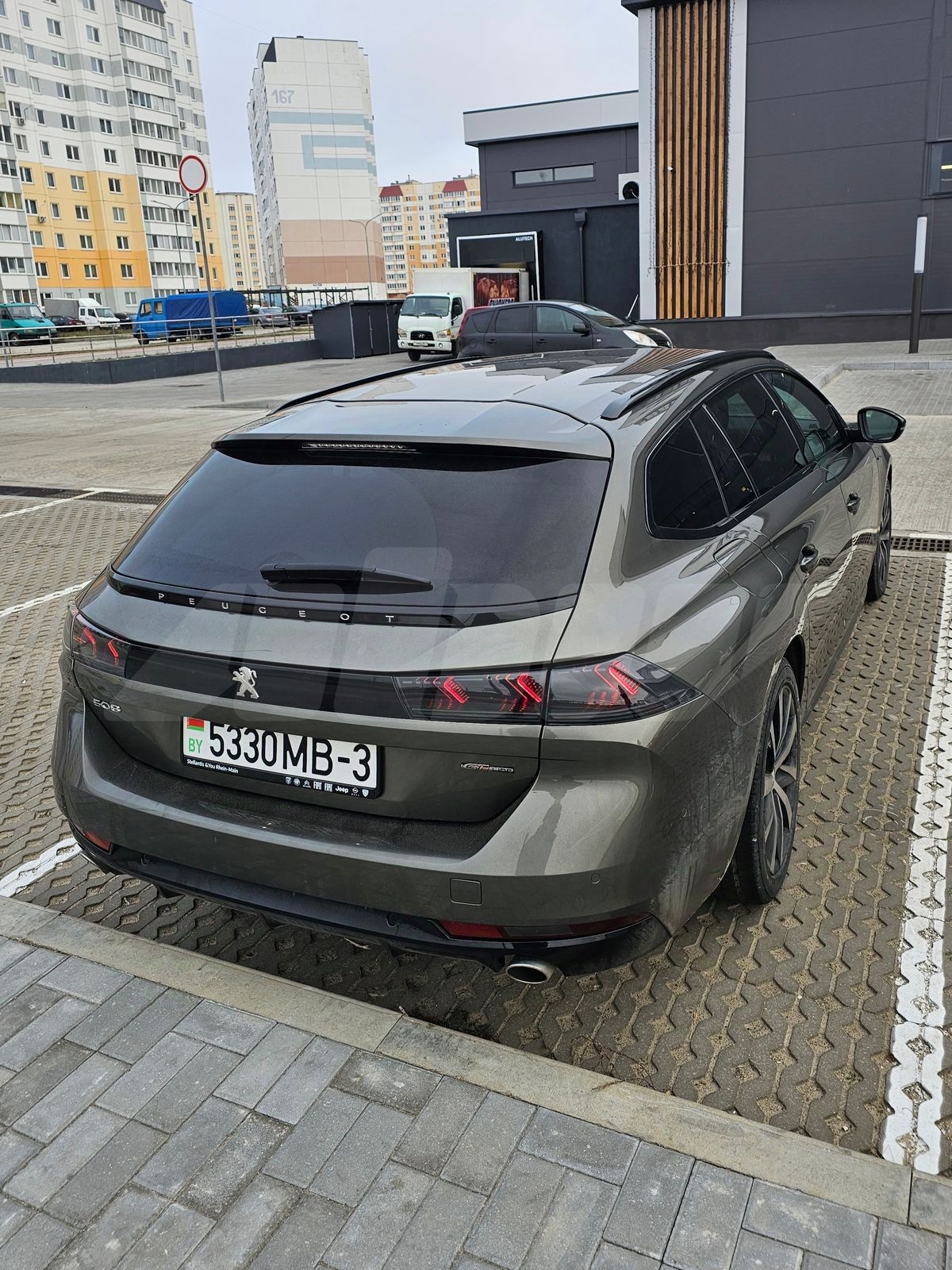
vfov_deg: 73.9
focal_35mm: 23
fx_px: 843
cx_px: 476
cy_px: 635
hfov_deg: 58.9
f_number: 1.7
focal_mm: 6.3
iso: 20
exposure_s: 1/180
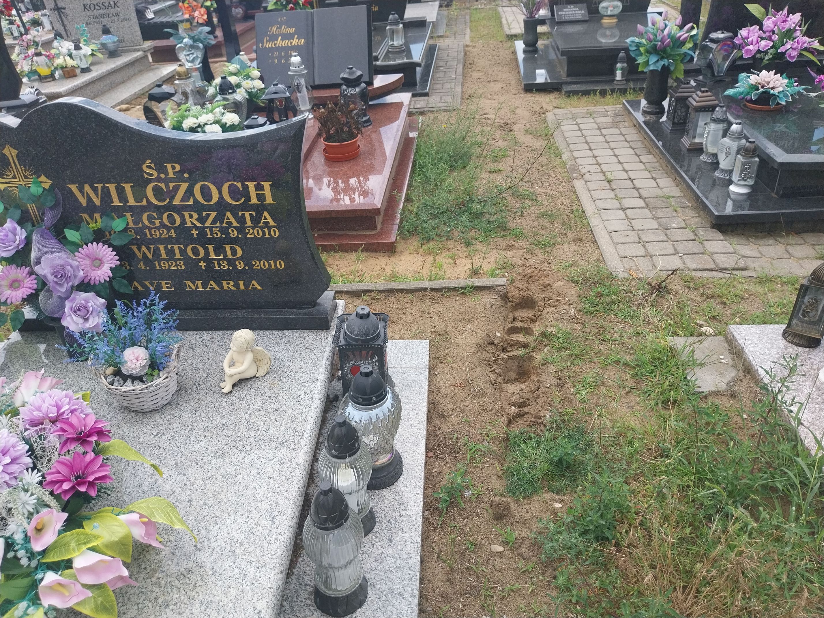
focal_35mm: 26
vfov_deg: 53.1
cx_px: 412
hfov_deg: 67.3
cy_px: 309
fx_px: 619
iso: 25
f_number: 1.8
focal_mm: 4
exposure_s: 1/555
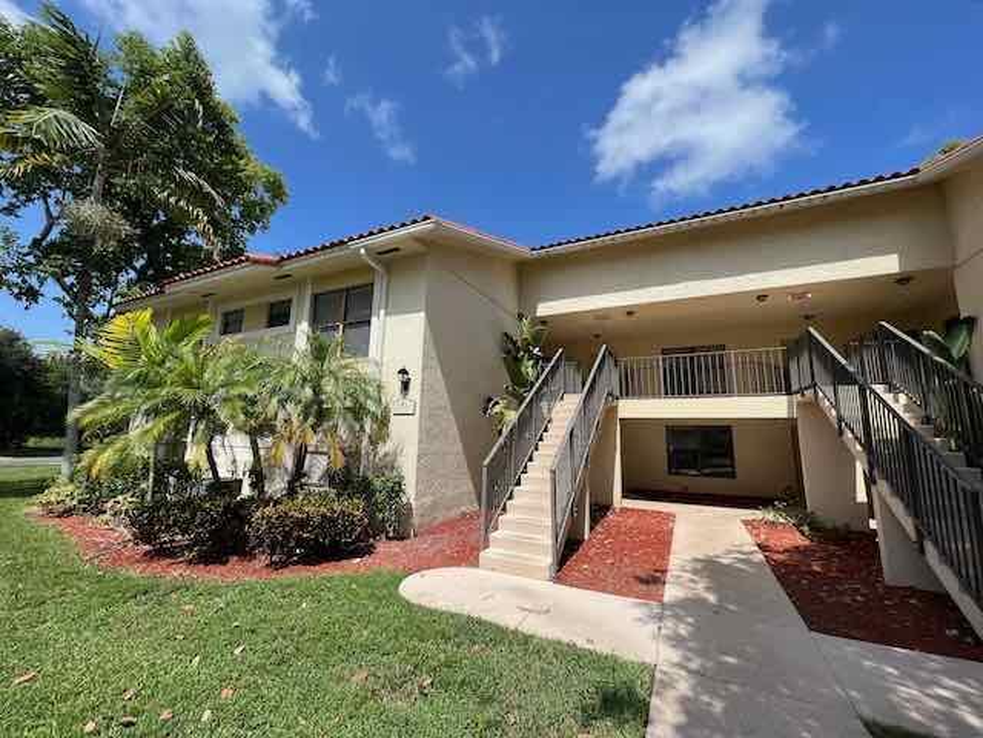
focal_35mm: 13
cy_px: 369
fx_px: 369
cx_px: 492
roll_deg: -1.4
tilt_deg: +9.5
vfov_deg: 89.9
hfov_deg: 106.2
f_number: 1.8
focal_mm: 1.57
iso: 32
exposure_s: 1/1553
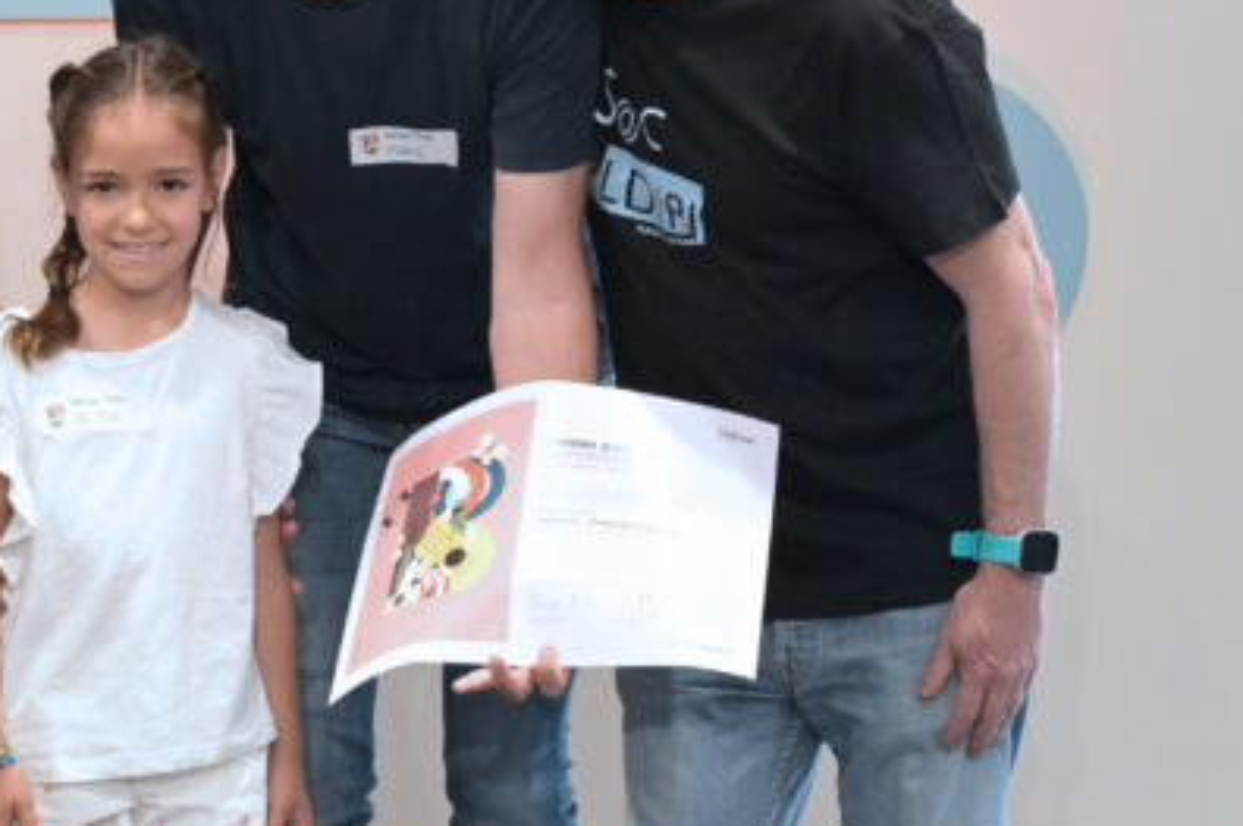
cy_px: 507
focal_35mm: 119
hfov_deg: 16.7
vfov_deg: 11.5
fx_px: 4104
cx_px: -82
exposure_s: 1/500
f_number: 5.6
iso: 3200
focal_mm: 46
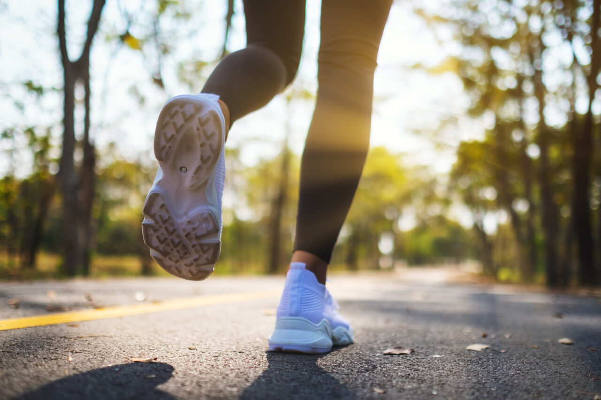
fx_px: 584
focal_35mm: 35
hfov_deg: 54.4
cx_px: 300
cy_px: 200
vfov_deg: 37.8
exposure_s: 1/7000
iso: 200
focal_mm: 23
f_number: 1.4
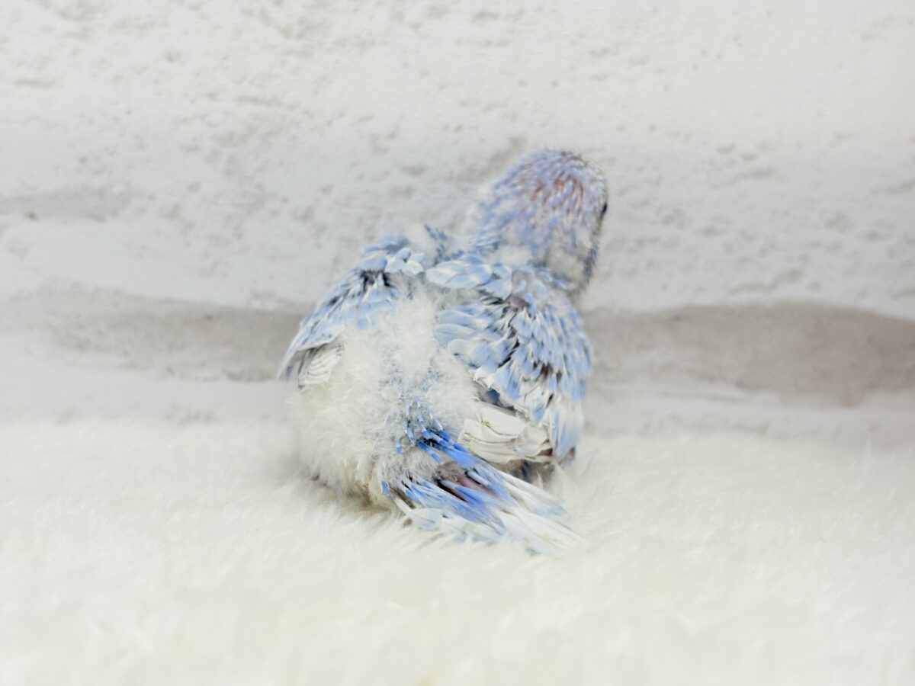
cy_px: 343
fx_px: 1375
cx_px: 458
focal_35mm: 52
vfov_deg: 28.0
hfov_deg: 36.8
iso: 64
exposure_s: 1/100
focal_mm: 5.96
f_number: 1.6
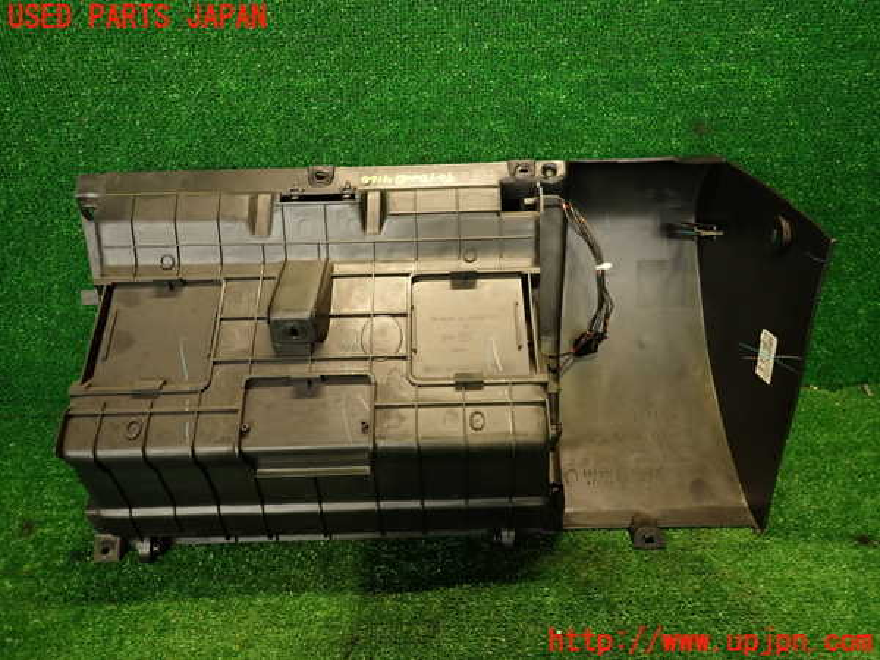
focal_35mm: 25
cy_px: 330
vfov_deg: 54.9
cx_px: 440
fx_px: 636
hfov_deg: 69.4
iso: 200
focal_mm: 4.5
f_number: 2
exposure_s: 1/30
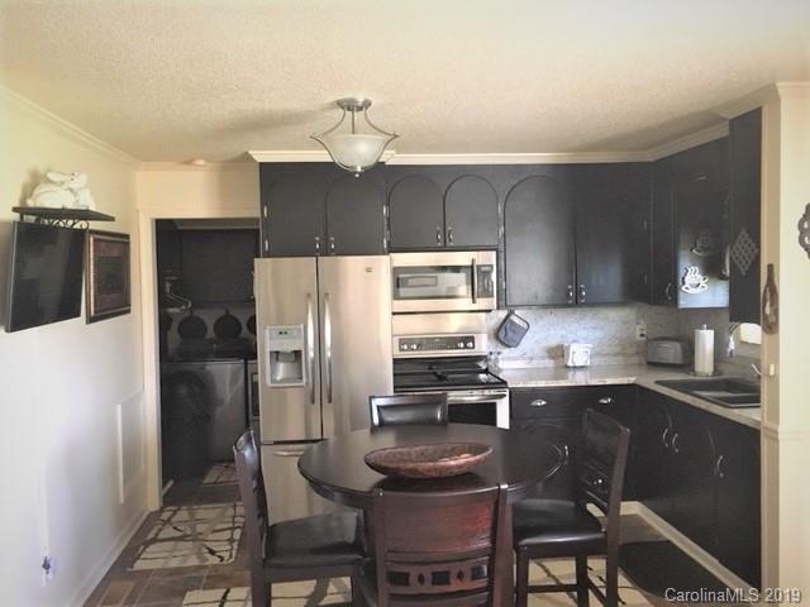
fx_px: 679
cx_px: 405
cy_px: 304
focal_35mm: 29
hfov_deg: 61.7
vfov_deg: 48.2
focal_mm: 4.15
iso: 250
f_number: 2.2
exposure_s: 1/30
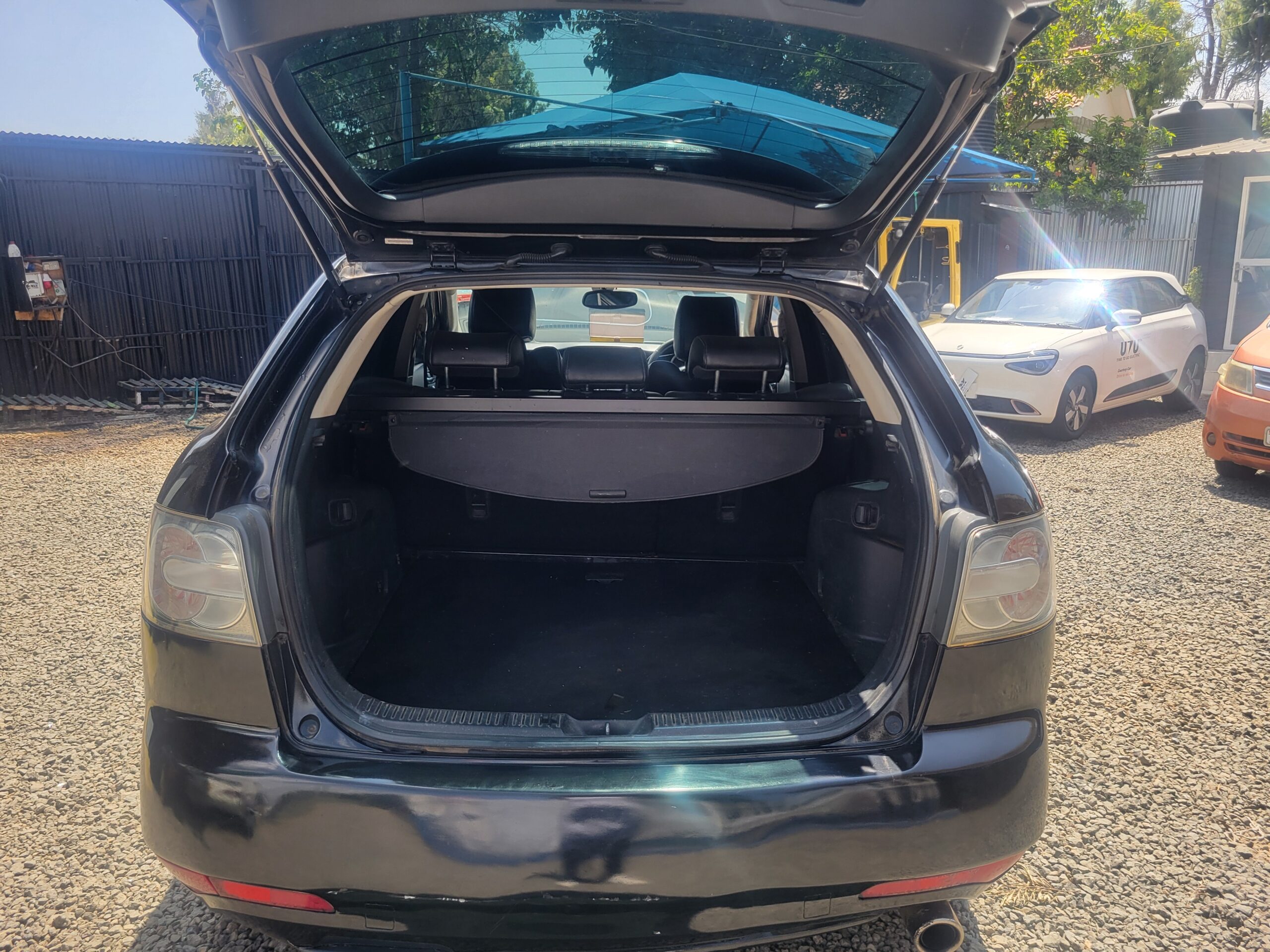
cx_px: 635
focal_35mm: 26
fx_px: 954
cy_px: 476
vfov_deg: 53.1
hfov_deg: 67.3
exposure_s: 1/474
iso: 40
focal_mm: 5.4
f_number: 1.8
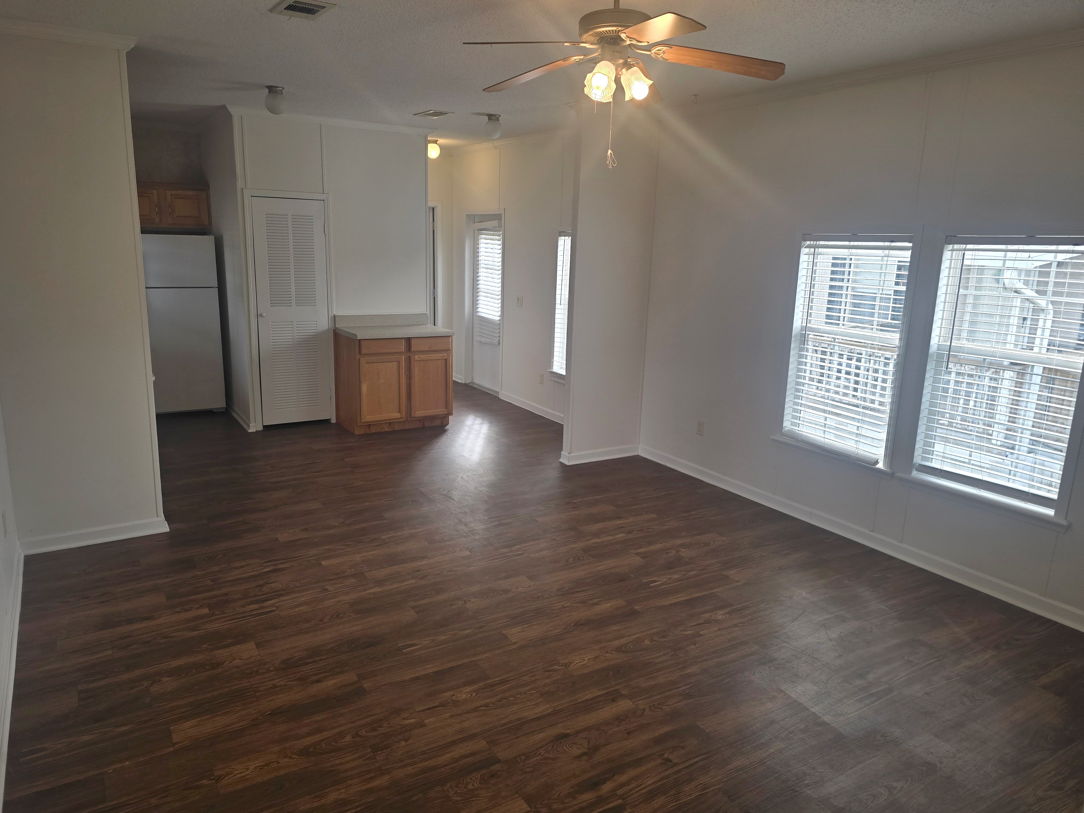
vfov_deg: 56.8
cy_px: 399
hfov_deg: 71.6
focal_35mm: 24
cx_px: 540
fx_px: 752
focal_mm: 6.3
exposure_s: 1/120
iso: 40
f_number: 1.7
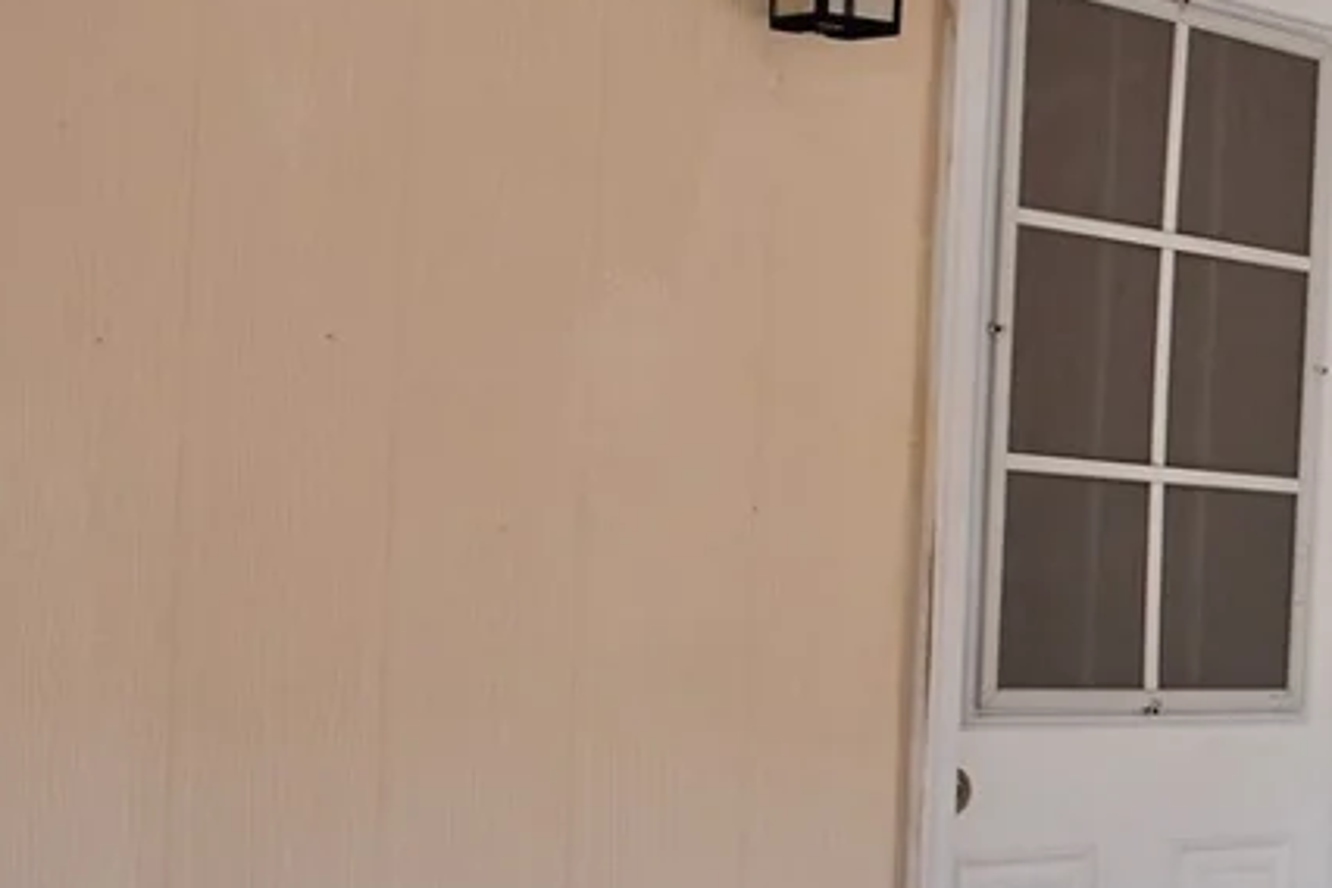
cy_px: 725
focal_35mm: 65
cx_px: 1470
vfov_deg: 20.7
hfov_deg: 28.2
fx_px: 2405
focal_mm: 18
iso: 400
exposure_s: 1/200
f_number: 7.1
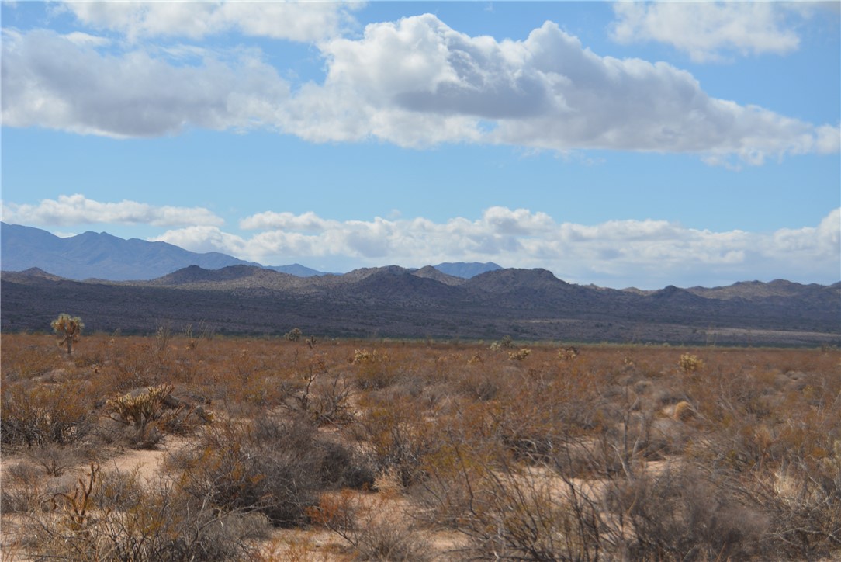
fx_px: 1928
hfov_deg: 24.6
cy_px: 281
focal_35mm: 82
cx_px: 420
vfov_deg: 16.6
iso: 400
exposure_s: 1/2000
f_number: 8
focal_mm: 55
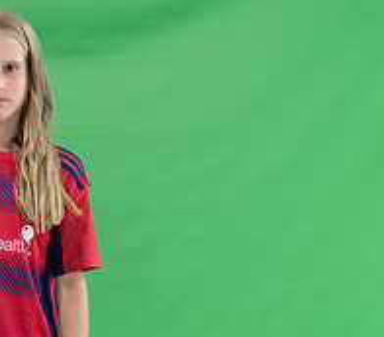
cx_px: -39
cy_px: 354
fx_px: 2692
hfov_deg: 8.1
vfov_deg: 7.1
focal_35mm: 228
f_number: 2.8
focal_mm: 70
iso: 1000
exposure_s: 1/250
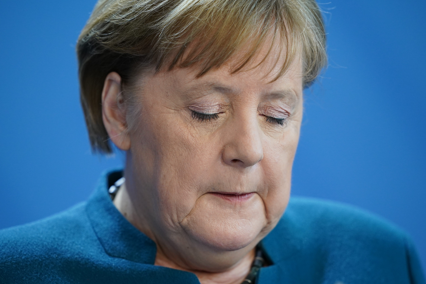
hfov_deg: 4.5
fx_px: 5383
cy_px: 134
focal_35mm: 455
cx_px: 221
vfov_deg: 3.0
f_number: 2.8
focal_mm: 400
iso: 2000
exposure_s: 1/640
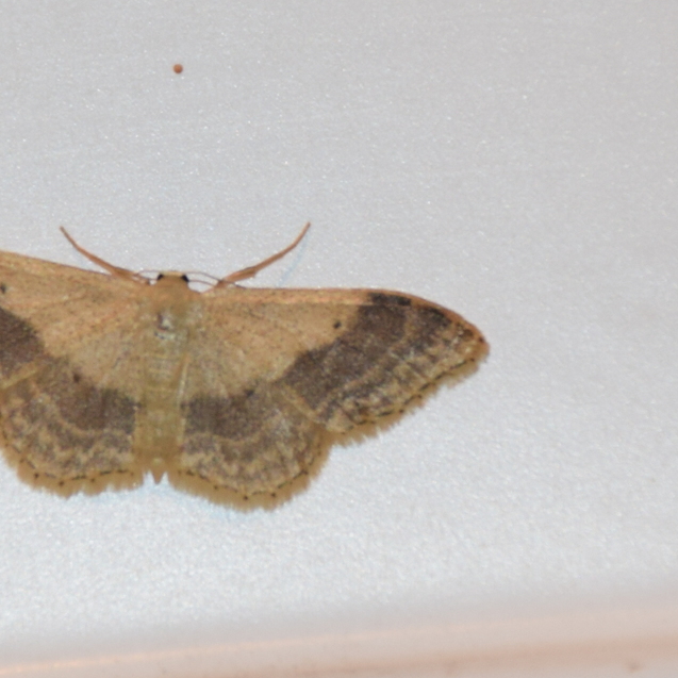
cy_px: 338
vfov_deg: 6.5
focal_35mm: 269
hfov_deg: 6.5
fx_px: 5961
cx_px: 192
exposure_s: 1/125
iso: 320
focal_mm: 140
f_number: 5.6
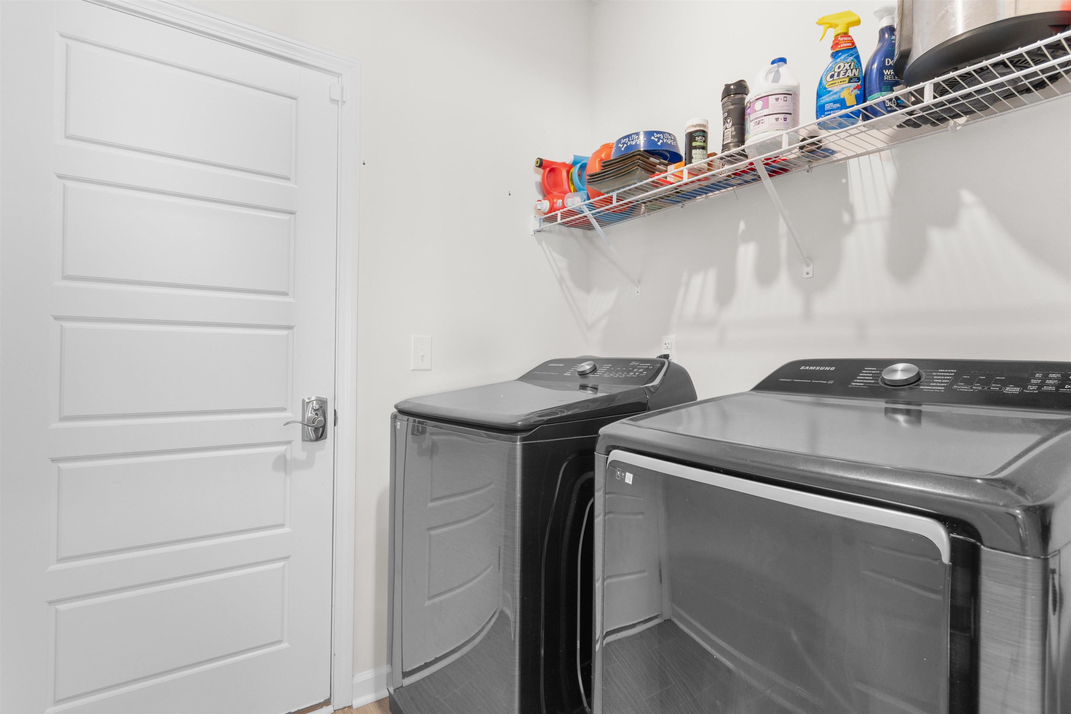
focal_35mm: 18
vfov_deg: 67.4
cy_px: 357
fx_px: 535
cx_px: 536
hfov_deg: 90.0
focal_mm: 12
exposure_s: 1/3
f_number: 4.8
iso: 100
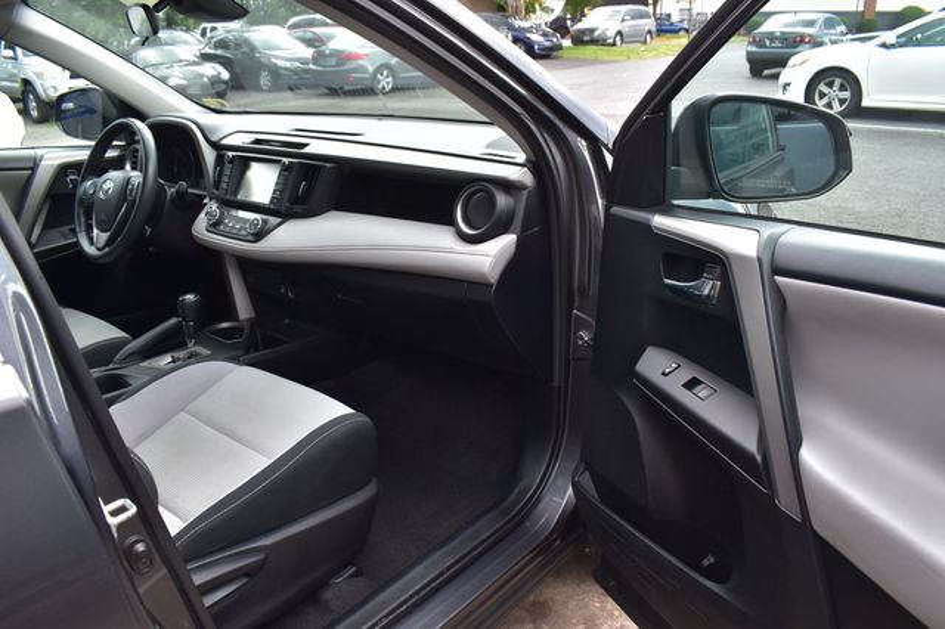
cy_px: 314
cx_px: 472
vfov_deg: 47.9
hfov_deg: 67.4
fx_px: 708
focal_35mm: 27
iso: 400
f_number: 8
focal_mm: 18
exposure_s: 1/50
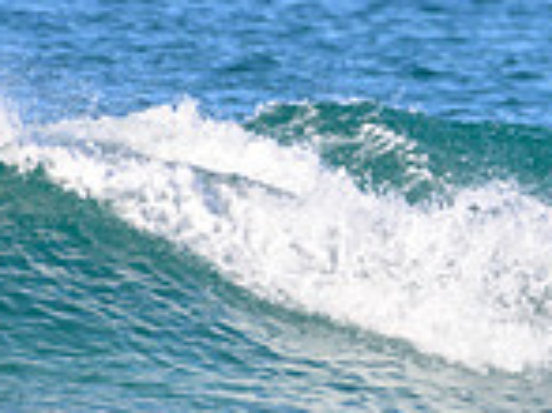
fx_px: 41491
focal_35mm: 2604
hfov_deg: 0.8
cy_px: 44
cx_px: 824
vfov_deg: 0.6
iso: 320
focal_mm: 500
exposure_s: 1/2000
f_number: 5.6
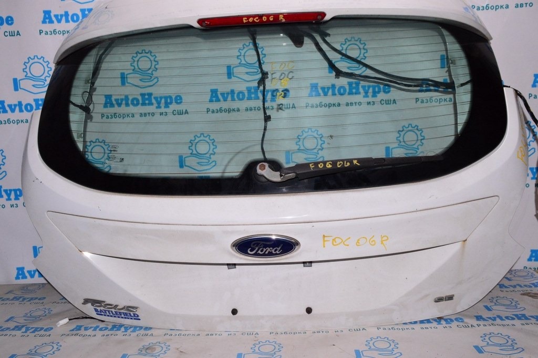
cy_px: 179
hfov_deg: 62.0
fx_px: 448
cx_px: 269
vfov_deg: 43.5
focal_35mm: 30
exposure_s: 1/200
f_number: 8
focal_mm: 20
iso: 1600
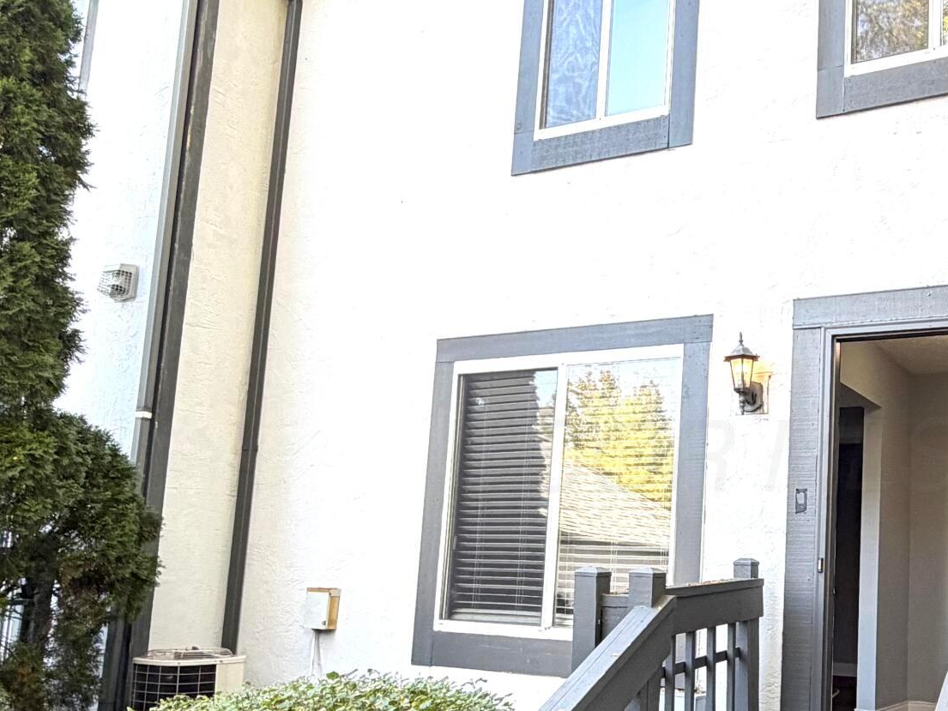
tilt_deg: +8.6
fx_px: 1041
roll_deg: -1.8
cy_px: 455
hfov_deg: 47.2
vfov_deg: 37.4
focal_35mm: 38
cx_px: 706
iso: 64
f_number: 2.2
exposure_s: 1/121
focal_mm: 2.22
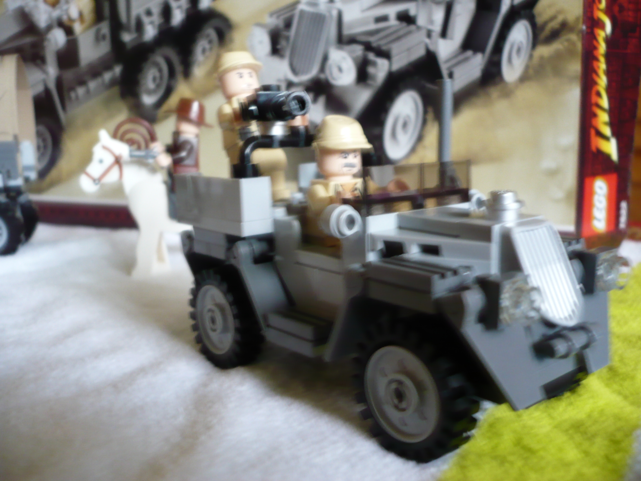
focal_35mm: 35
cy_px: 240
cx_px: 320
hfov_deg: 52.6
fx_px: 648
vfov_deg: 40.7
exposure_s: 1/8
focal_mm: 5.8
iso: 200
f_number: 2.8
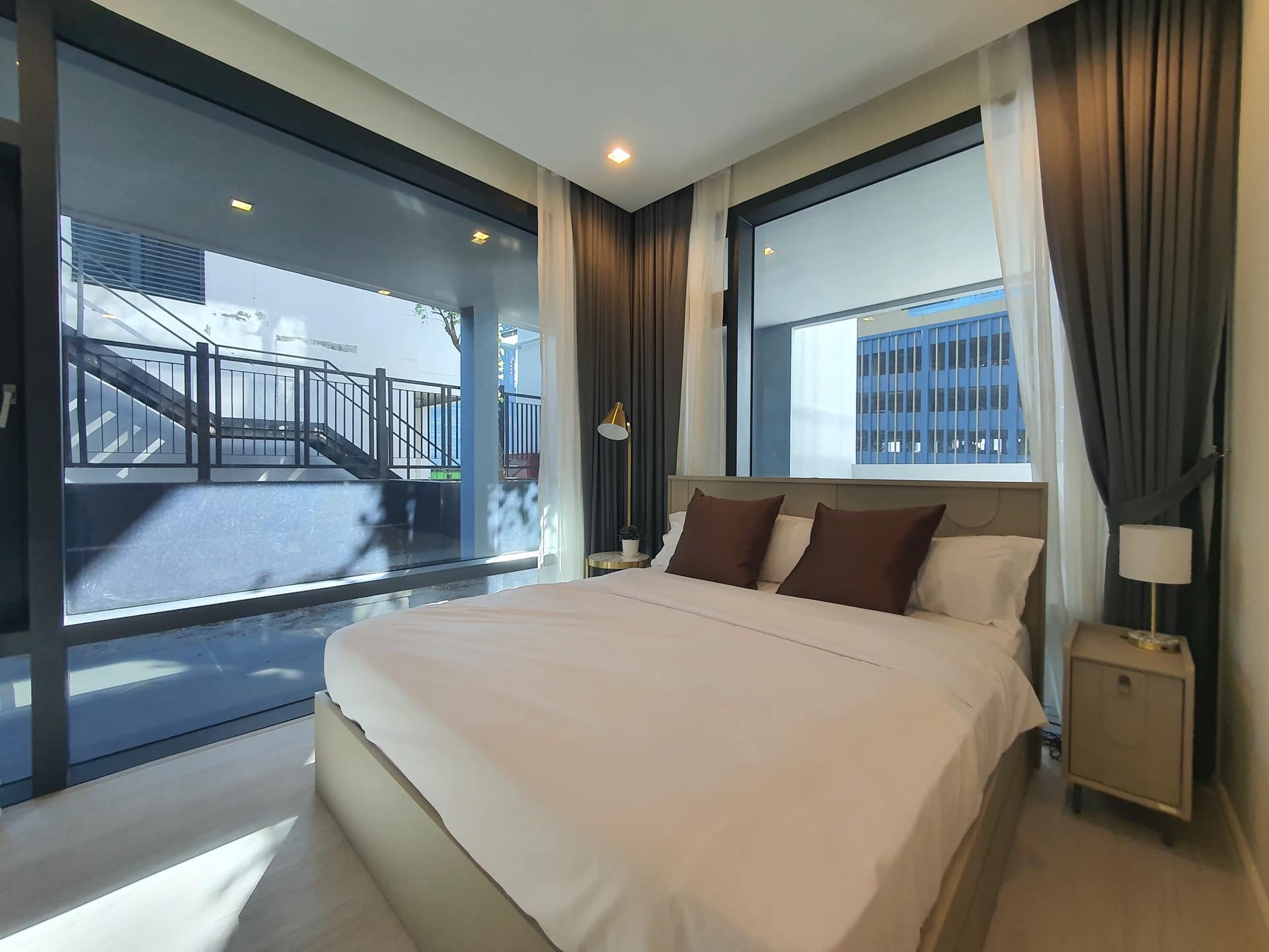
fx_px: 477
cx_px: 634
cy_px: 476
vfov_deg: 89.9
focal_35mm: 13
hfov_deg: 106.2
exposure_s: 1/50
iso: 100
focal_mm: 1.8
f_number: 2.2
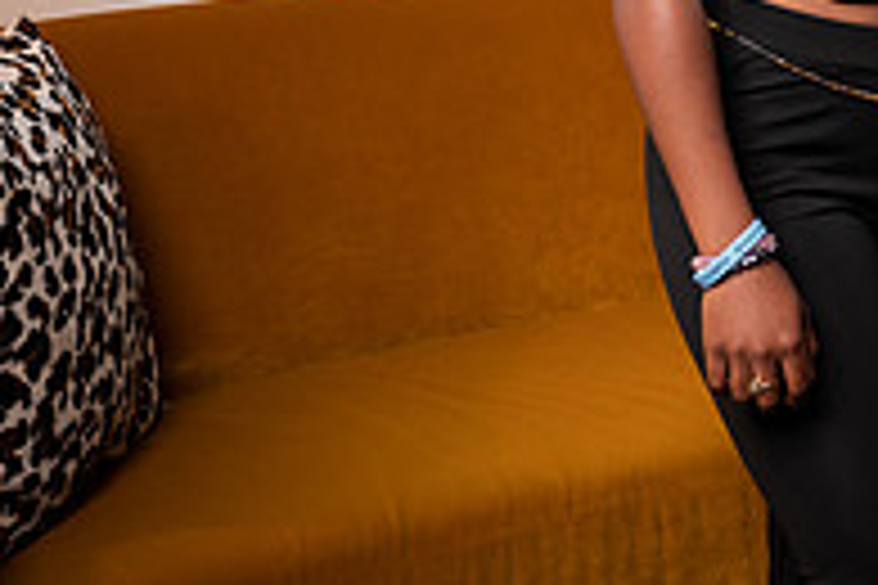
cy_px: -86
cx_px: 1288
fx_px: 2756
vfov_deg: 11.9
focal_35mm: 113
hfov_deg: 16.6
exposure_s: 1/250
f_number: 3.5
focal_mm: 38
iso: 1250
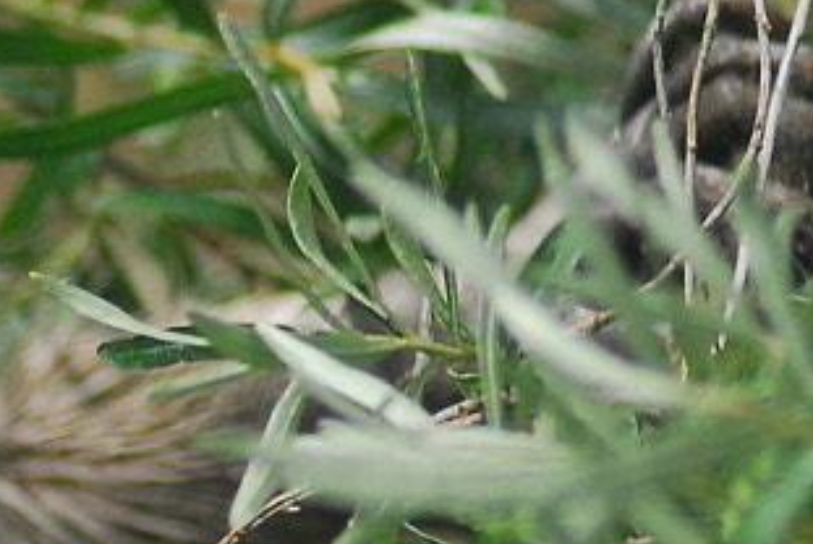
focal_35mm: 1042
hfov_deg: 2.0
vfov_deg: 1.3
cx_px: -808
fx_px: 23544
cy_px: 718
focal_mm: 135
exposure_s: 1/1000
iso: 400
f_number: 2.8
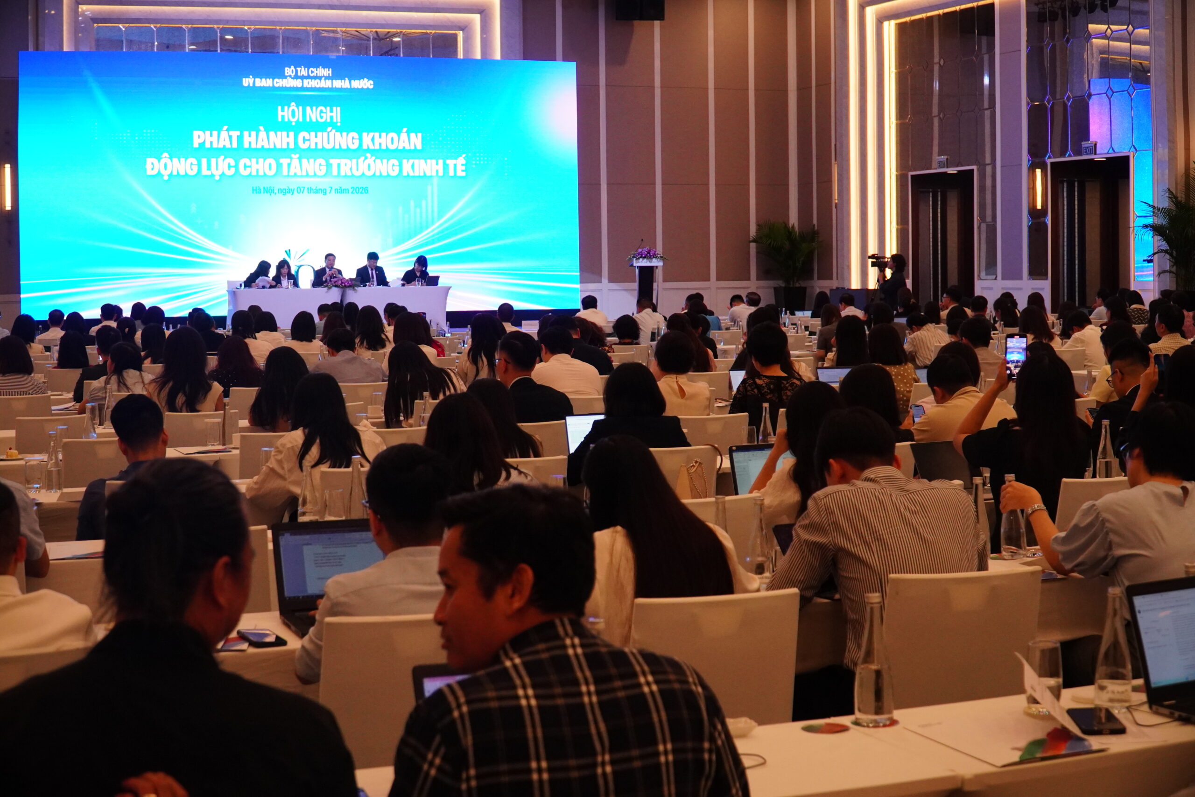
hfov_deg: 38.9
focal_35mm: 51
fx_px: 1693
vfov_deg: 26.5
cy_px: 398
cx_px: 598
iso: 2000
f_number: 4.5
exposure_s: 1/250
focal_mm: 34
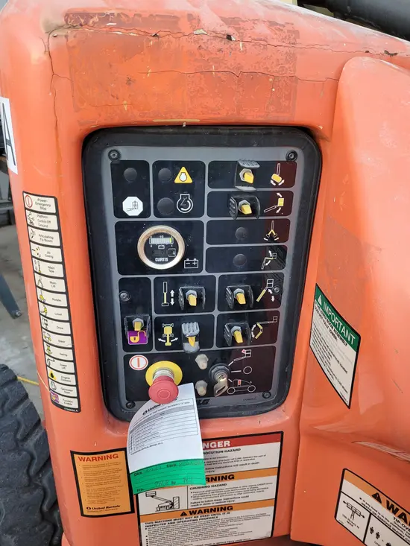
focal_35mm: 26
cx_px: 205
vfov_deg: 67.3
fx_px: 410
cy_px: 273
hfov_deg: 53.1
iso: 125
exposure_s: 1/120
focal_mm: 5.4
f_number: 1.8
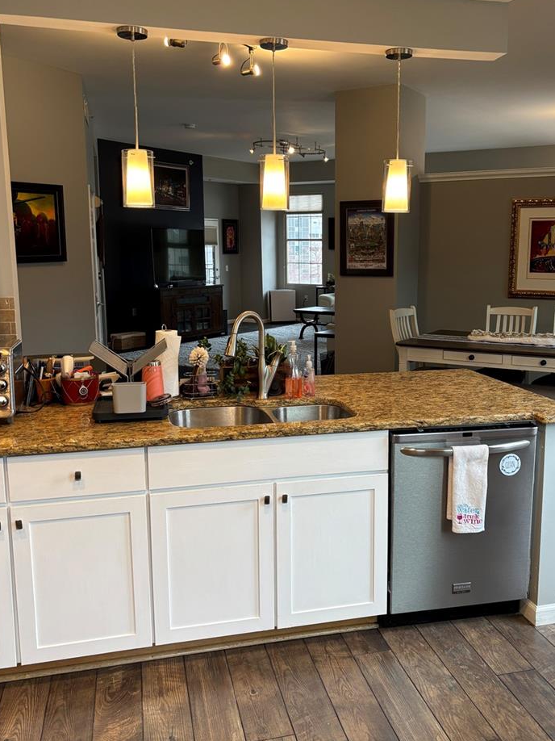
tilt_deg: -9.7
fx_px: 727
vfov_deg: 54.0
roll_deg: -0.7
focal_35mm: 34
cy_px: 362
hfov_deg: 41.6
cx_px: 329
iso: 80
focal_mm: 5.96
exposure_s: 1/60
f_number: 1.6
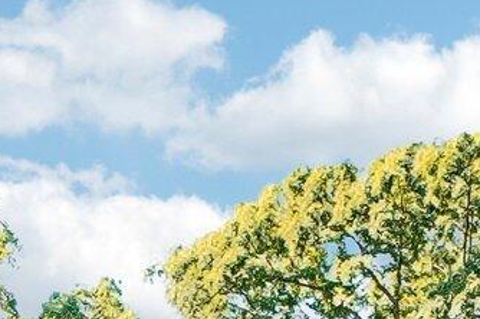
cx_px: 116
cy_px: 851
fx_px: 1798
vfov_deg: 8.8
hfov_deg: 15.1
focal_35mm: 135
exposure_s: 1/25
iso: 400
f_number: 8
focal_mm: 15
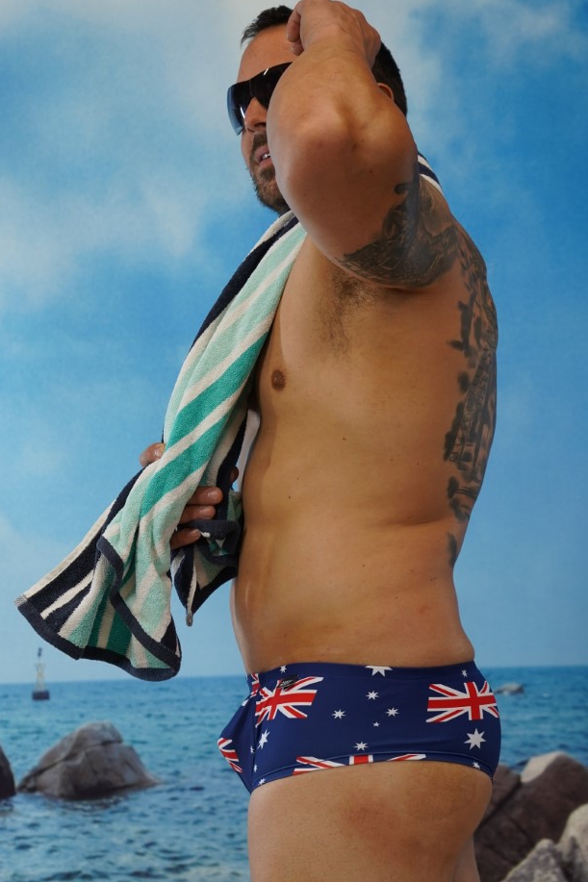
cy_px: 466
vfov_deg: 21.9
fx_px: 2279
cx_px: 266
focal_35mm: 93
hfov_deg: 14.7
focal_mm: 74
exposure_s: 1/100
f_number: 5
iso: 800
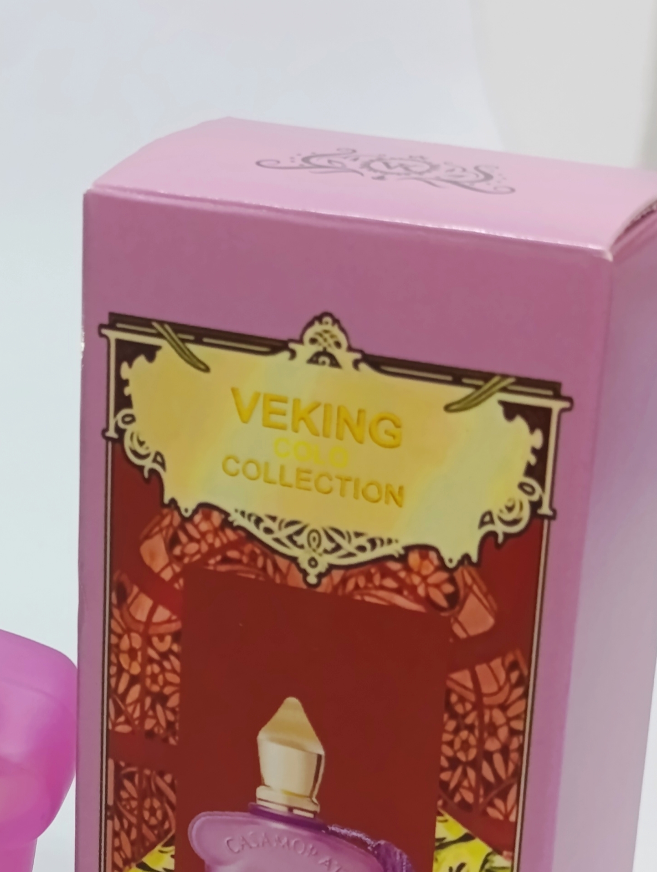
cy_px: 676
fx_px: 2474
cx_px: 68
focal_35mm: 98
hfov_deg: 15.0
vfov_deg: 19.8
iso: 640
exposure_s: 1/120
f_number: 1.6
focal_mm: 6.14
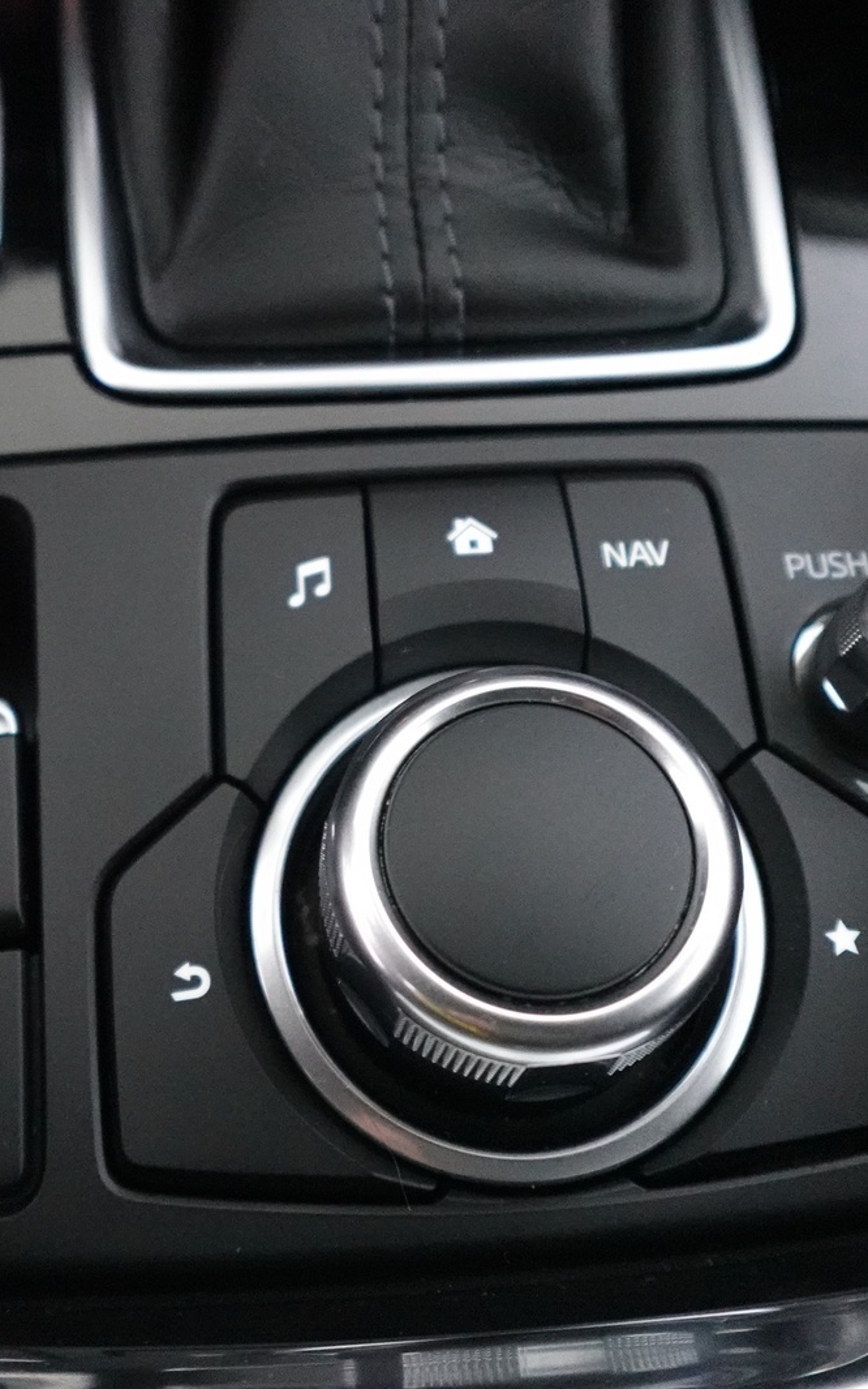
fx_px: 1173
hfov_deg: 40.4
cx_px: 334
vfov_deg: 61.2
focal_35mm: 31
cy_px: 691
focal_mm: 7.6
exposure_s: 1/80
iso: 5000
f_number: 2
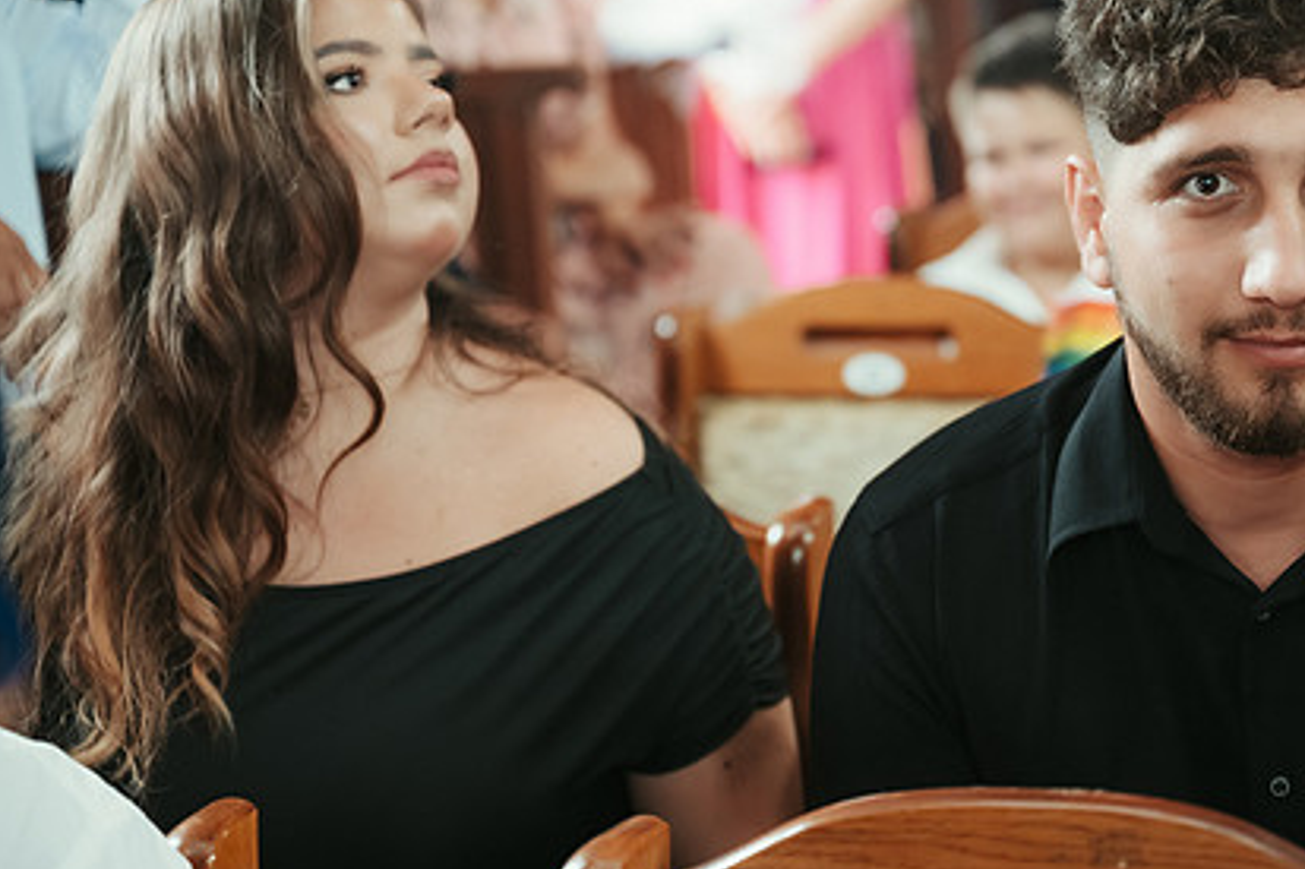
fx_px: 3768
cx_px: 959
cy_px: 411
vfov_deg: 13.2
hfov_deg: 19.5
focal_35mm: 104
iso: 1250
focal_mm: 70
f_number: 2.8
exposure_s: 1/160
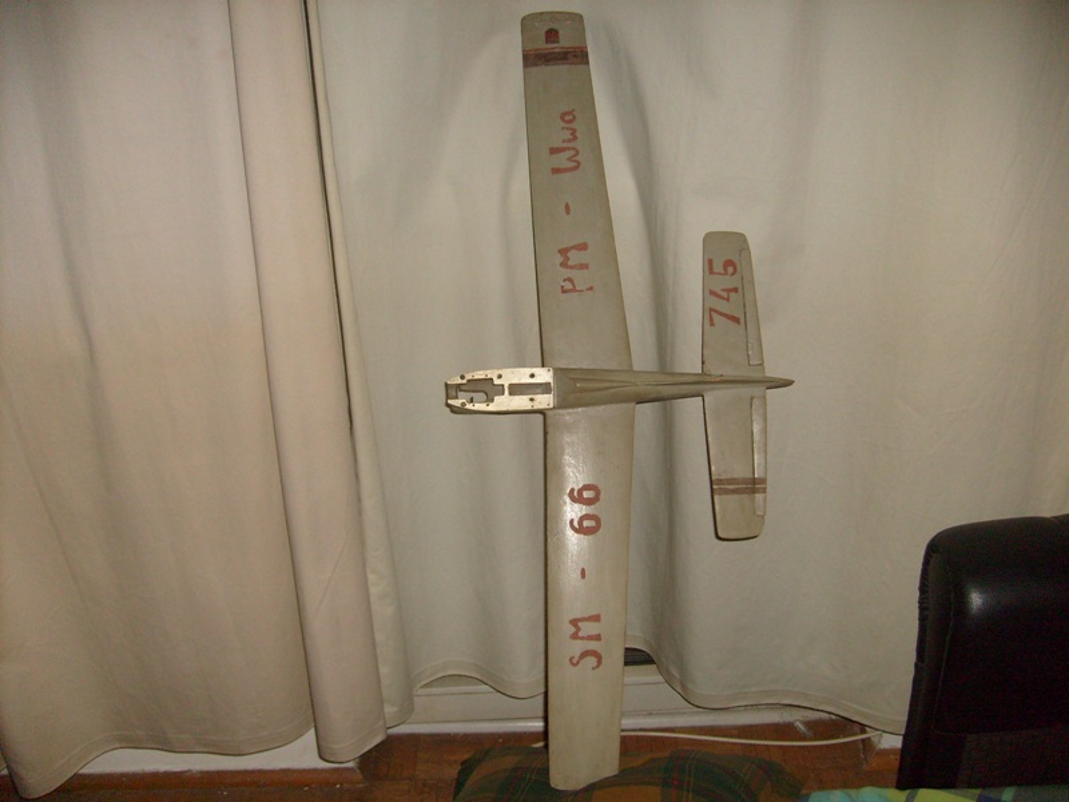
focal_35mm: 35
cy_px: 401
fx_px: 1081
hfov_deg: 52.6
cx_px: 534
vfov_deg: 40.7
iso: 100
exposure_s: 1/45
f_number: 2.8
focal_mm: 5.8
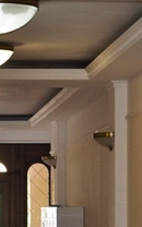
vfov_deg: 8.7
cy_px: 300
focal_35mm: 237
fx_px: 1469
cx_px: 58
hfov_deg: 5.5
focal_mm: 35
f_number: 4
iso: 400
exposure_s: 1/100
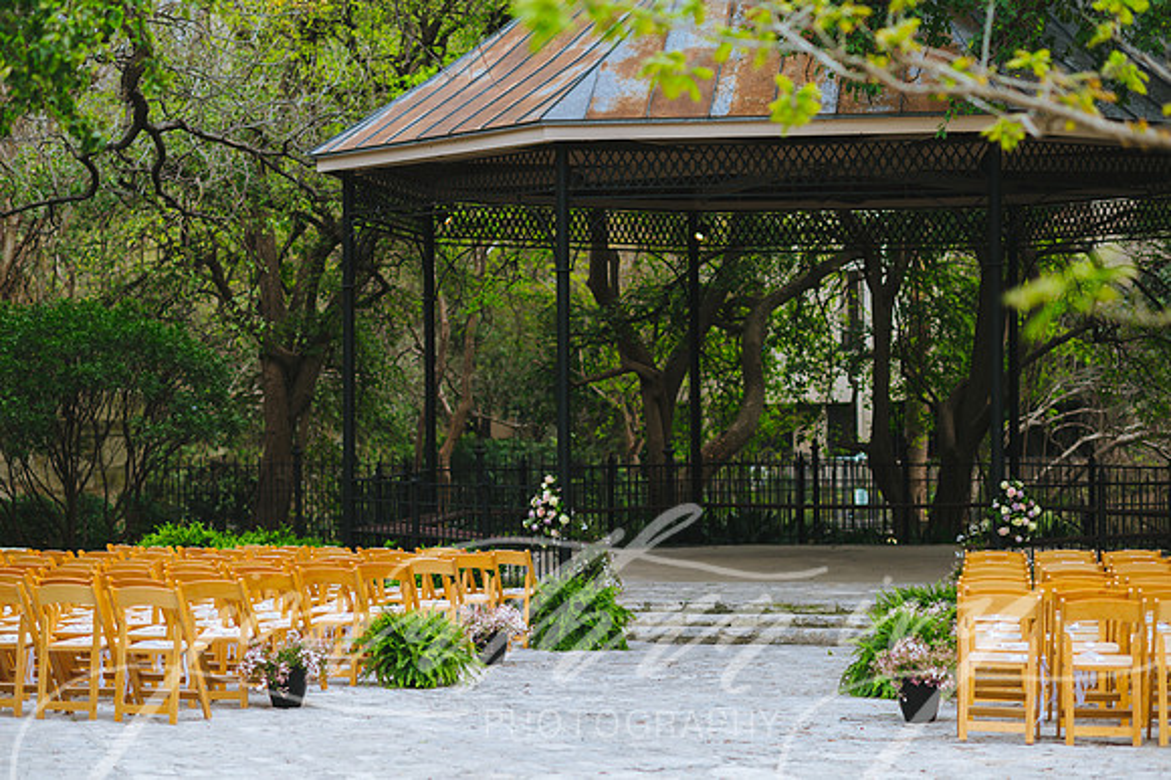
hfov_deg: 23.9
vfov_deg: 16.1
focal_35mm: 85
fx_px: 2763
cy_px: 390
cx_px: 586
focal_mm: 85
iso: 200
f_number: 2
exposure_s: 1/2000
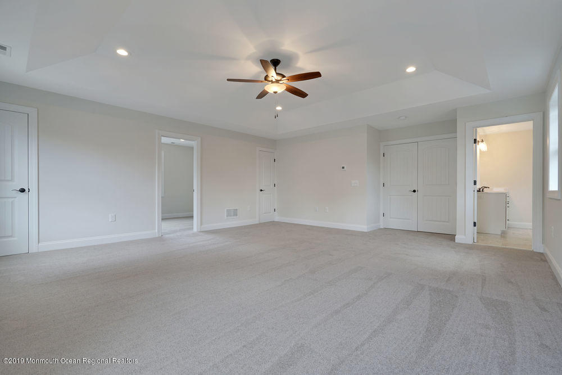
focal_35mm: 16
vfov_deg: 73.8
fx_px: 250
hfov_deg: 96.7
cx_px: 281
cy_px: 188
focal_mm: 16
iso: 250
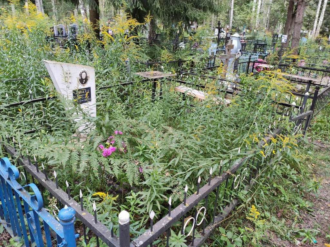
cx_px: 165
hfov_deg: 67.3
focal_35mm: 26
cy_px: 124
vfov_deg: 53.1
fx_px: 248
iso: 442
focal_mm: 4.77
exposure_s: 1/40
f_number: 1.75
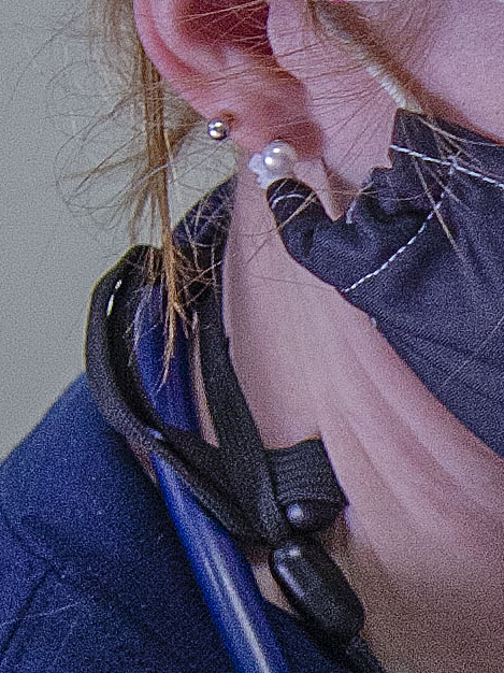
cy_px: 966
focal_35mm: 680
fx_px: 13210
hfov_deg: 2.2
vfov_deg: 2.9
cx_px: 1224
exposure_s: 1/100
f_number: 2.8
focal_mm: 60
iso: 250
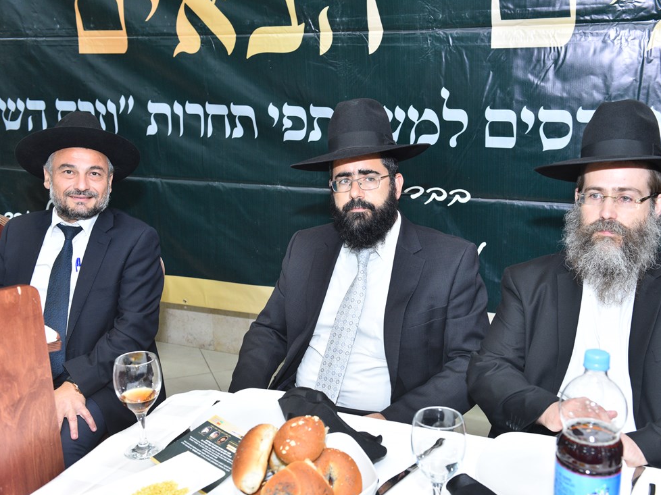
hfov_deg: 48.9
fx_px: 725
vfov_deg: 37.7
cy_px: 247
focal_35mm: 38
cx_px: 361
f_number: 4.5
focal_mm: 35
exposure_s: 1/160
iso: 800
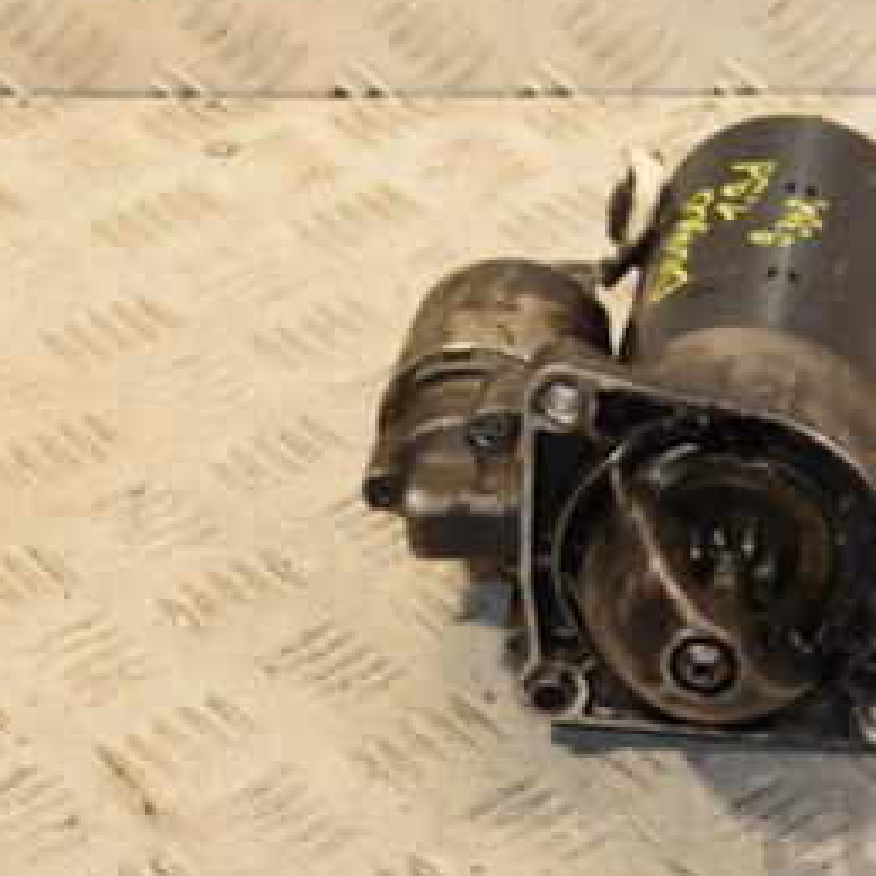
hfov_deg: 13.1
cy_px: 382
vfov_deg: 13.1
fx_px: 3807
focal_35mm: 133
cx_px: 700
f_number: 7.1
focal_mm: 45
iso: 800
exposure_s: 1/200
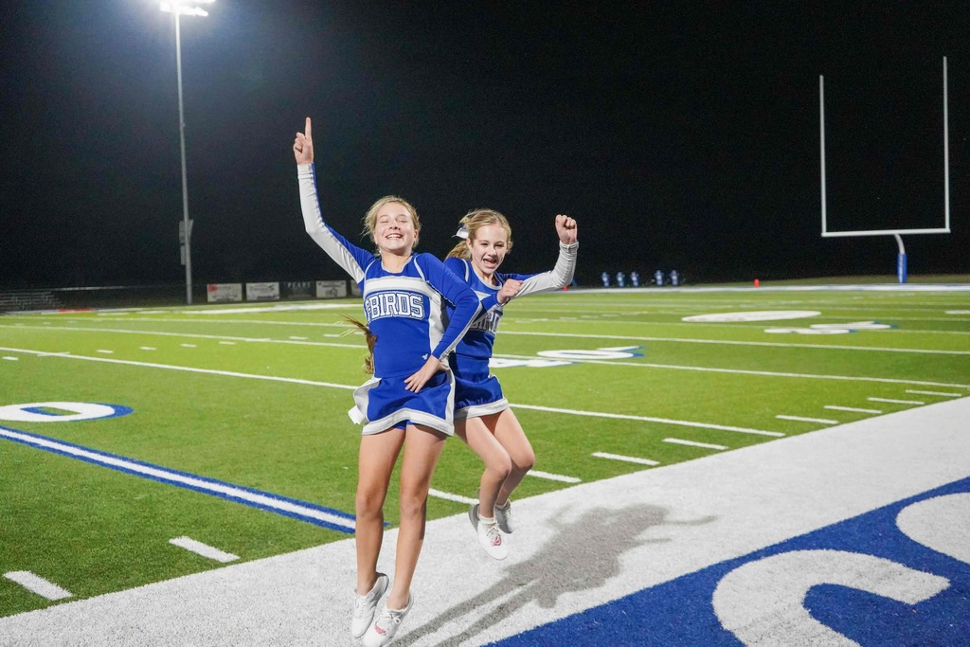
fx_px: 1024
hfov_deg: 50.7
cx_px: 485
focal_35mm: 38
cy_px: 324
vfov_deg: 35.1
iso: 12800
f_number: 4
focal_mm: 38
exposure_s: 1/800
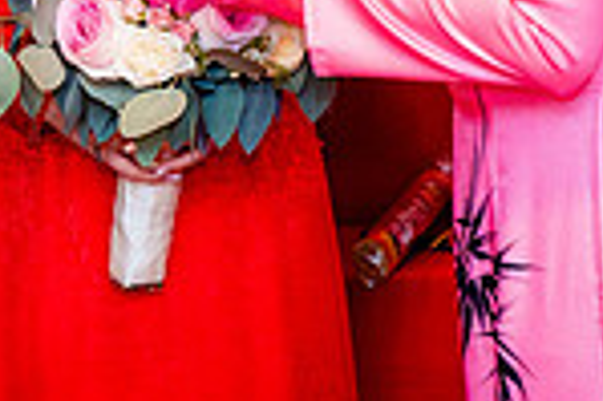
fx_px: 4635
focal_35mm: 277
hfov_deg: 7.4
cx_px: 94
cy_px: -304
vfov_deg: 4.9
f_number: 4
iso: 1600
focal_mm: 59
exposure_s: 1/125
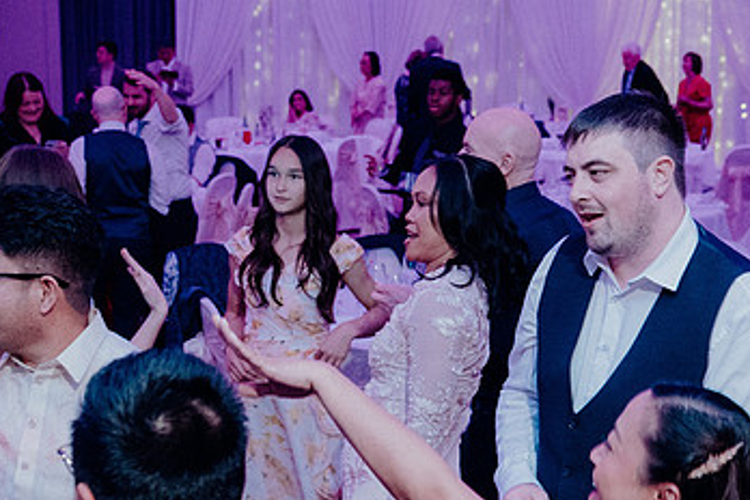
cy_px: 383
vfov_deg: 18.1
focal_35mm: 75
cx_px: 446
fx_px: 1562
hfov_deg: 26.9
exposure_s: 1/160
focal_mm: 30
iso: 3200
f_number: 3.5
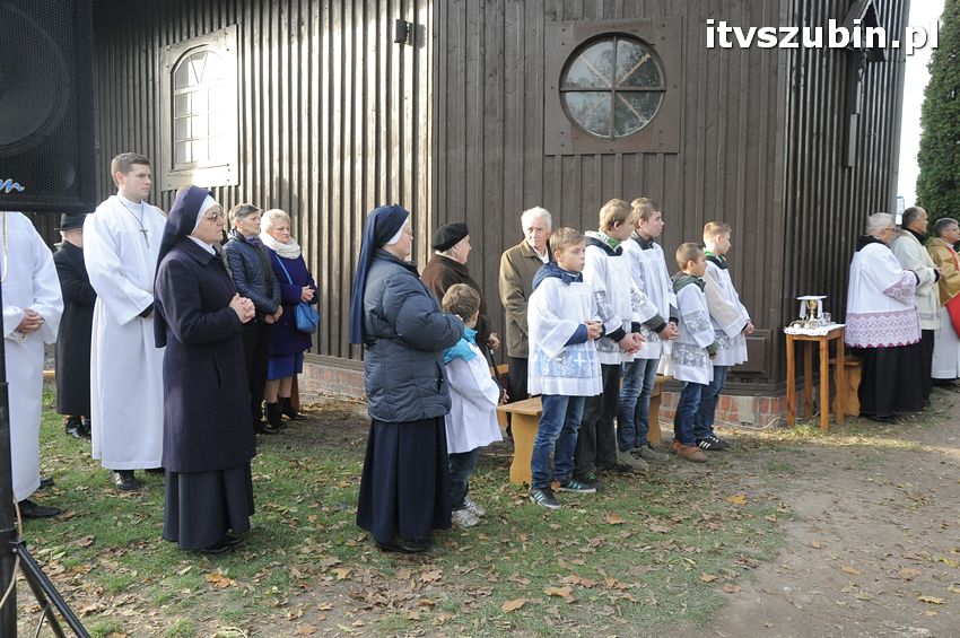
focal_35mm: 32
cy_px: 319
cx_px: 480
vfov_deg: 41.6
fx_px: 839
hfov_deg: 59.5
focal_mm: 21
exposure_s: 1/200
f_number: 7.1
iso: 800
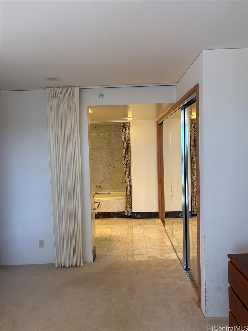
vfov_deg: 67.3
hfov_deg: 53.1
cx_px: 124
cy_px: 166
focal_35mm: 26
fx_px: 248
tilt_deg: -2.6
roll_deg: +3.1
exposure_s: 1/120
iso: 100
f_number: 1.6
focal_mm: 5.96
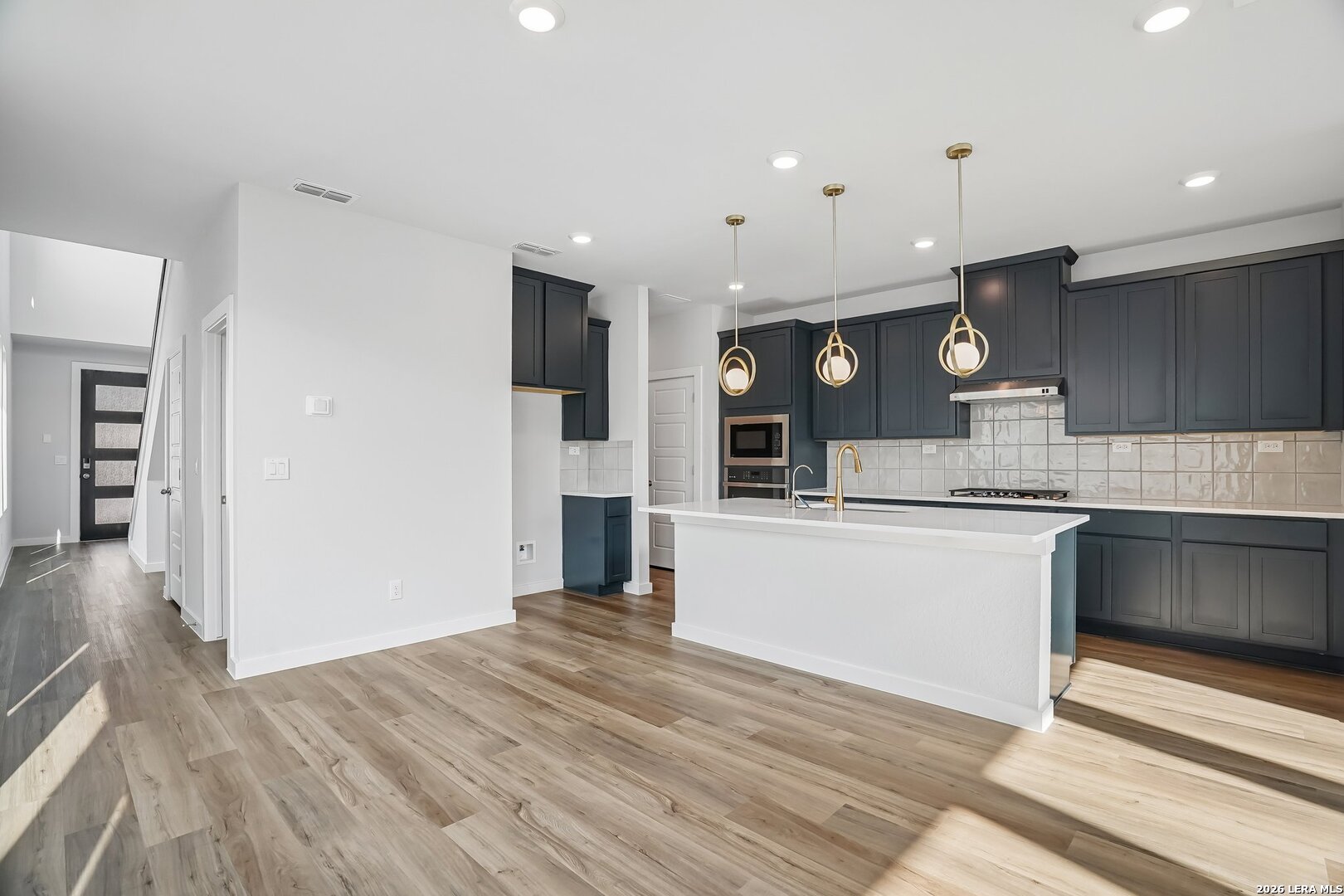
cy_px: 448
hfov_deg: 96.7
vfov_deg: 73.7
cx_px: 672
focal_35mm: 16
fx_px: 597
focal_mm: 16
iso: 400
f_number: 8
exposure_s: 1/50
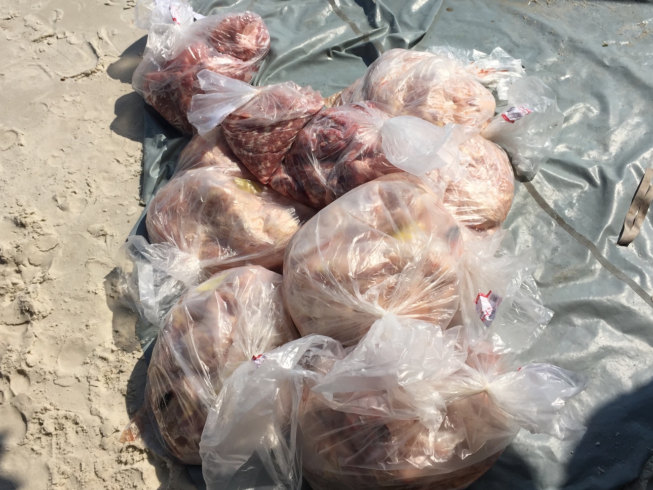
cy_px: 199
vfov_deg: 39.5
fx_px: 679
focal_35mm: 36
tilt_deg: -57.4
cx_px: 330
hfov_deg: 51.3
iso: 32
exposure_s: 1/4950
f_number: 2.2
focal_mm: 4.15
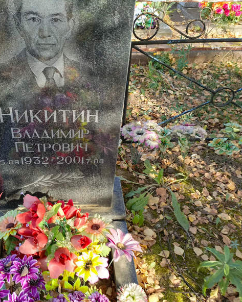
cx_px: 87
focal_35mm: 33
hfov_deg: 44.1
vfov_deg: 54.2
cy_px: 151
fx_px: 296
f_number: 1.69
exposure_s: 1/127
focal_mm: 4.76
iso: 112
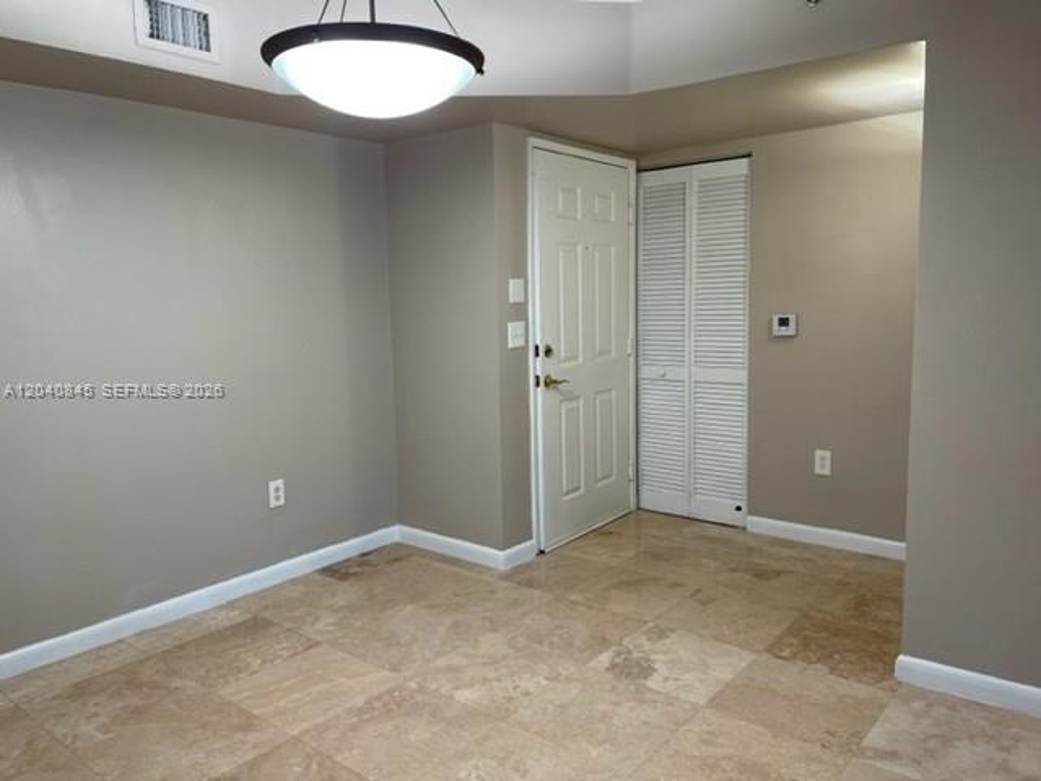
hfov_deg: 67.3
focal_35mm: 26
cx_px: 520
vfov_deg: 53.1
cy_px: 390
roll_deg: +0.9
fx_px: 782
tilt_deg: -7.8
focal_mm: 5.1
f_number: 1.6
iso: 80
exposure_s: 1/60
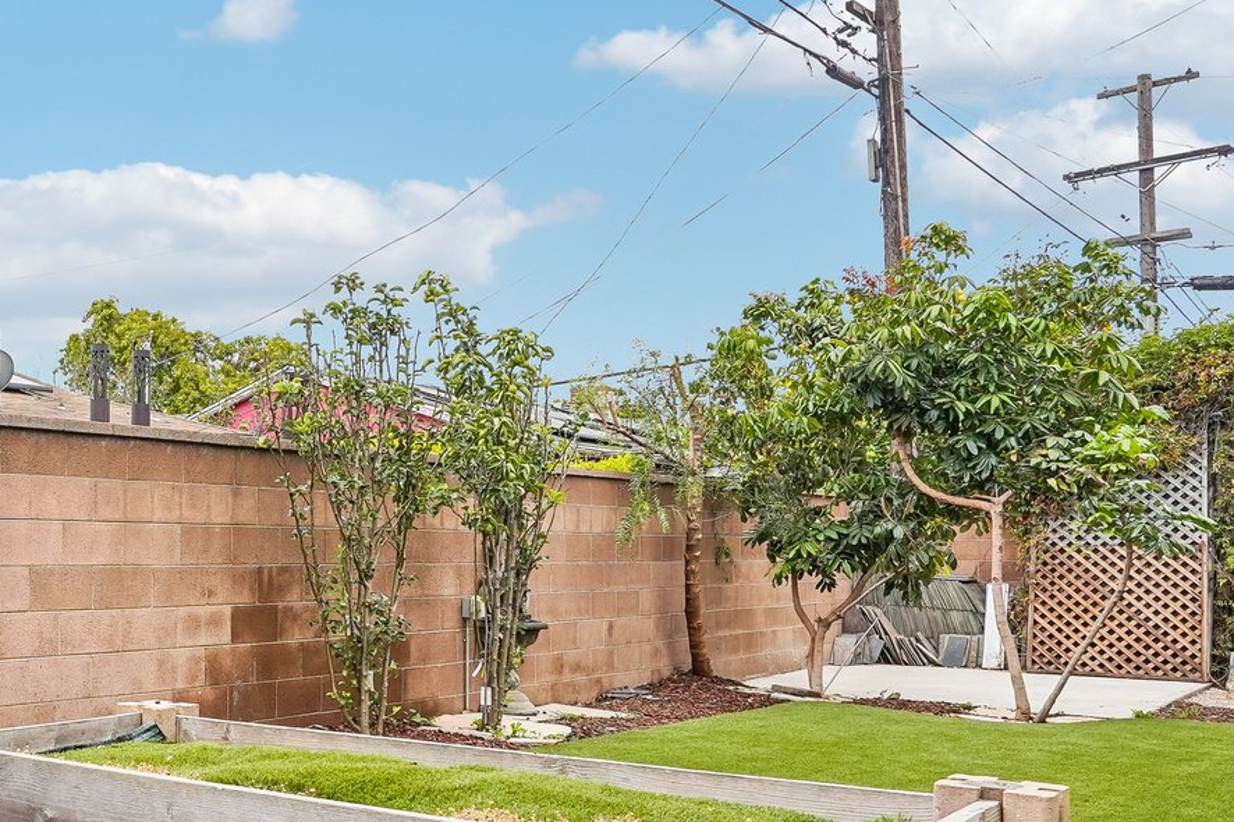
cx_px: -43
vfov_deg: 35.3
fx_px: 1268
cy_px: 596
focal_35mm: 37
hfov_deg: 43.3
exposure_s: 1/500
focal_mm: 16
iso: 400
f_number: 8
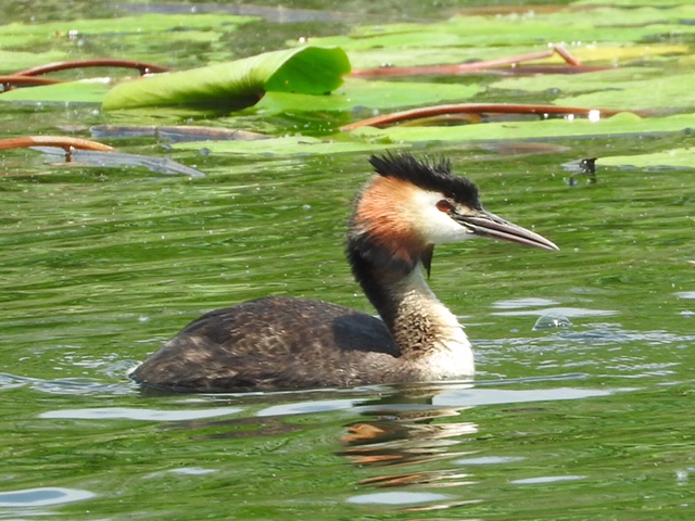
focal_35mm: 500
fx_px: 10039
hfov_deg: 4.0
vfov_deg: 3.0
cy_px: 260
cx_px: 348
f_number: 5.6
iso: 100
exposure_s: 1/250
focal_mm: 89.6
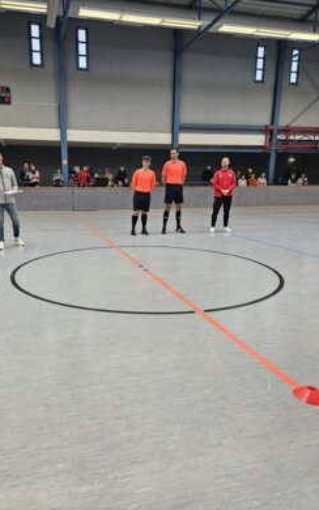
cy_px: 259
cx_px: 128
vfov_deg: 72.5
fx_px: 347
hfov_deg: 49.0
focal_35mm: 25
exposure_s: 1/100
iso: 125
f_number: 1.8
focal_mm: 5.4
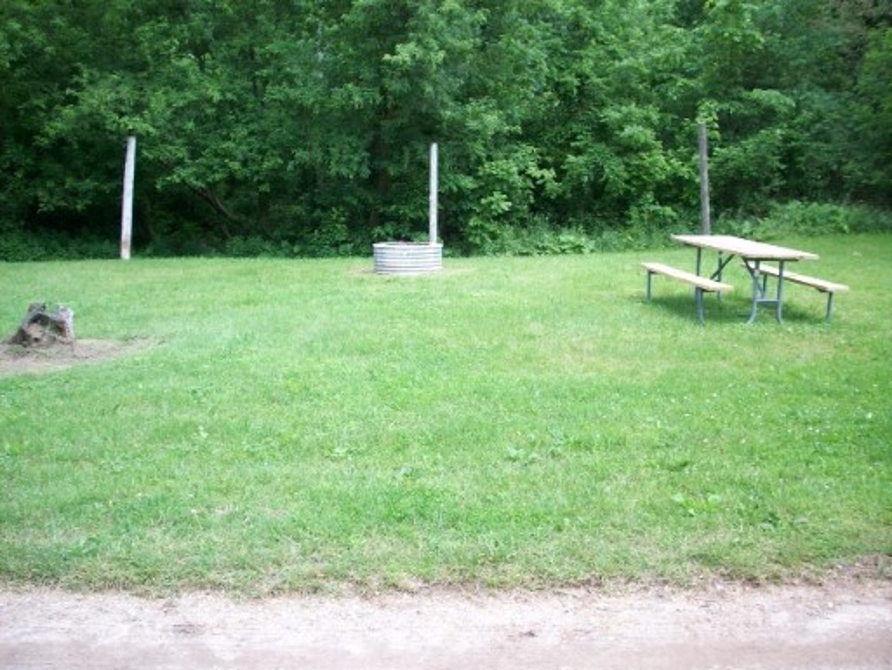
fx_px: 954
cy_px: 335
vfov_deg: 38.7
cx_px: 446
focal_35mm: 37
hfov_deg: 50.1
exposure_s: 1/112
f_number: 2.8
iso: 80
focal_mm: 6.2
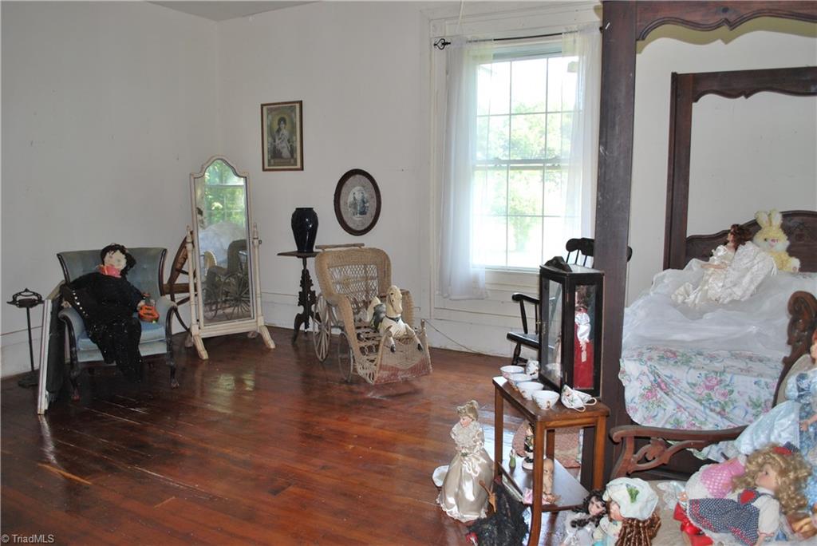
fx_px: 613
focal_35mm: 27
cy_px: 273
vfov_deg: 48.0
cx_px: 408
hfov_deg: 67.4
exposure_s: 1/60
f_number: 3.5
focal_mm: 18
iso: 200
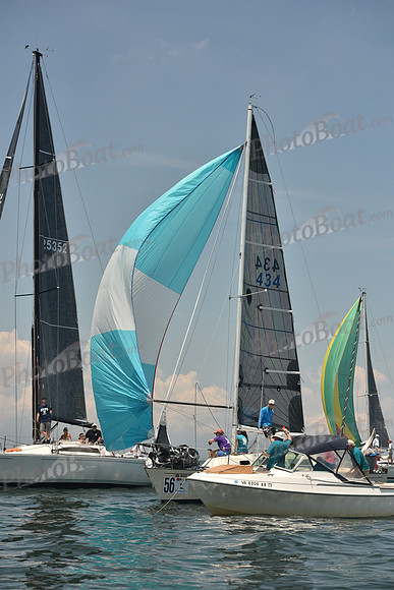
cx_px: 197
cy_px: 295
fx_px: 1509
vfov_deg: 22.1
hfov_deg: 14.9
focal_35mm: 92
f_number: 6.3
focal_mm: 92
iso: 320
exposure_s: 1/1250
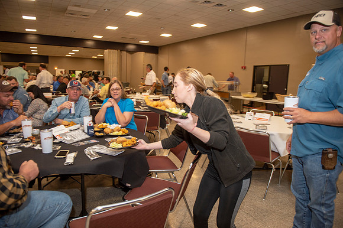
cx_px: 172
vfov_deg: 53.1
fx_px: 229
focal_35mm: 24
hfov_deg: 73.8
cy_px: 114
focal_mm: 24
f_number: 2.8
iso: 800
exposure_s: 1/100
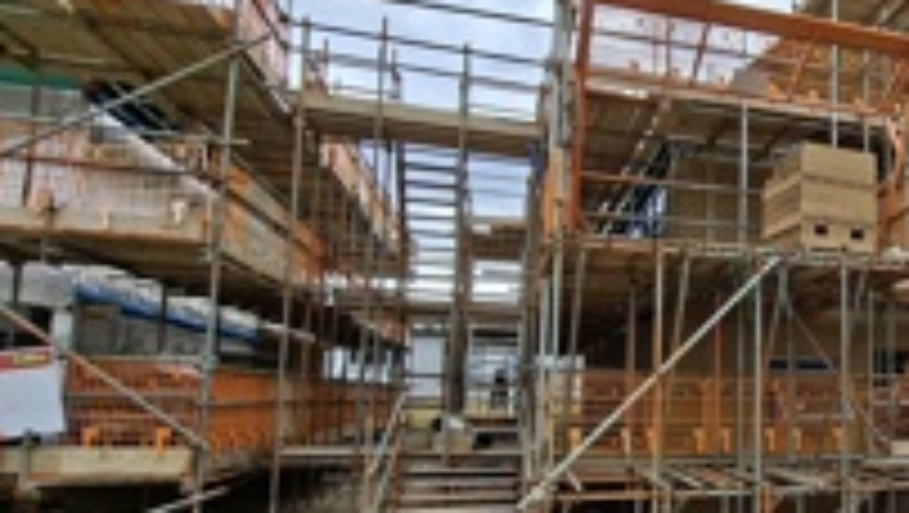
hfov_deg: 61.9
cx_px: 734
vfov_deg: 41.1
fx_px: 675
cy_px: 338
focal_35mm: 28
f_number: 2.2
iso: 40
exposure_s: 1/1736
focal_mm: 1.74
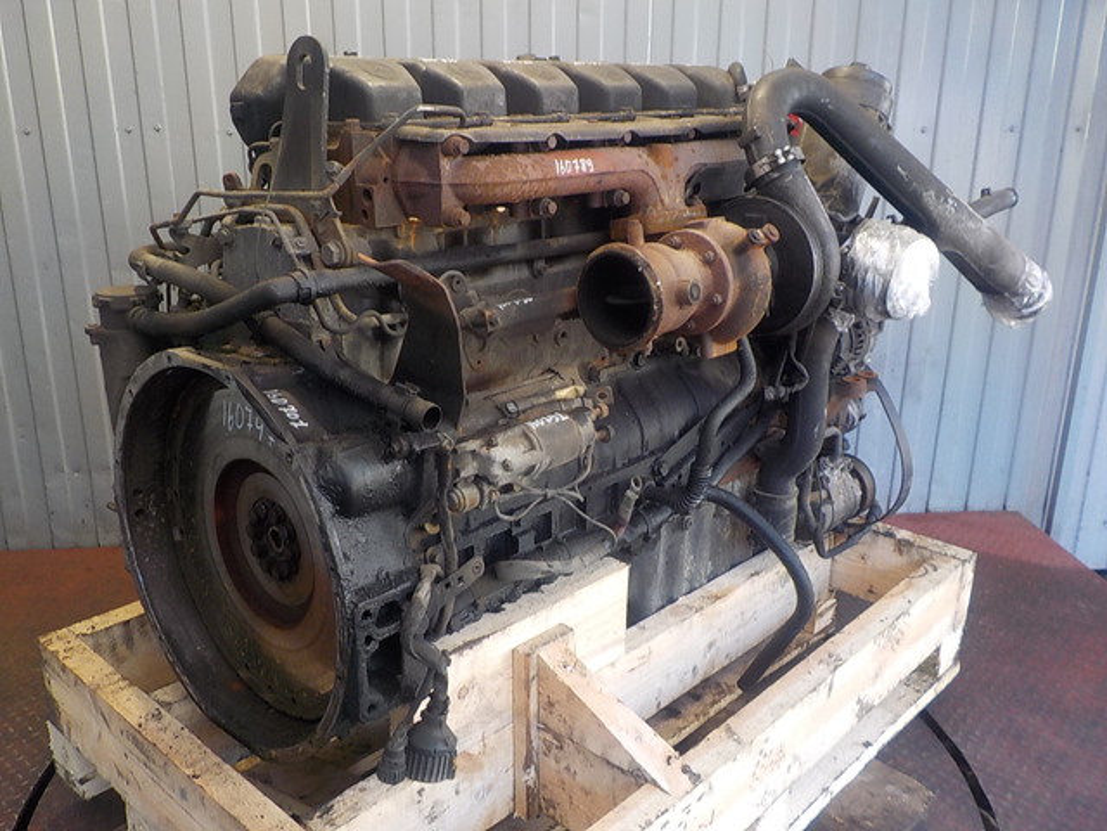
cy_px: 416
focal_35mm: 30
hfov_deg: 60.0
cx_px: 554
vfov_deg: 46.8
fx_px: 959
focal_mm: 4.1
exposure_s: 1/30
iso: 160
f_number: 3.3
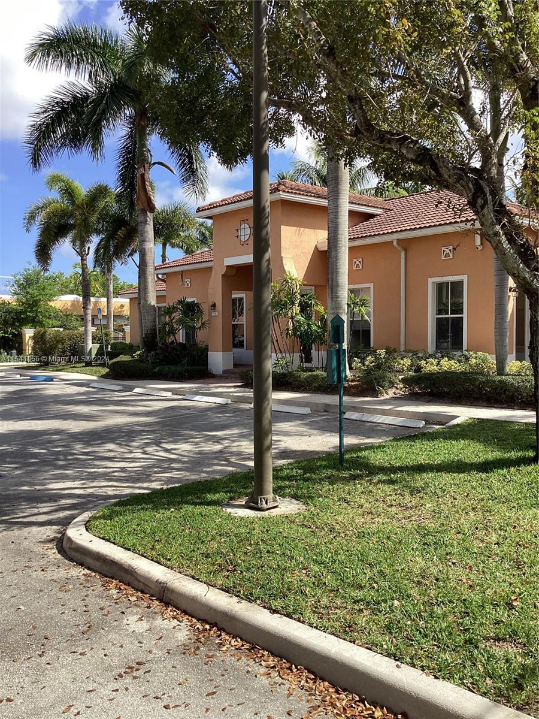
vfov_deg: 58.4
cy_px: 360
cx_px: 270
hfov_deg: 45.4
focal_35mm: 31
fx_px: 644
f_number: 2.4
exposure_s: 1/840
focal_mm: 3.3
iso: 25
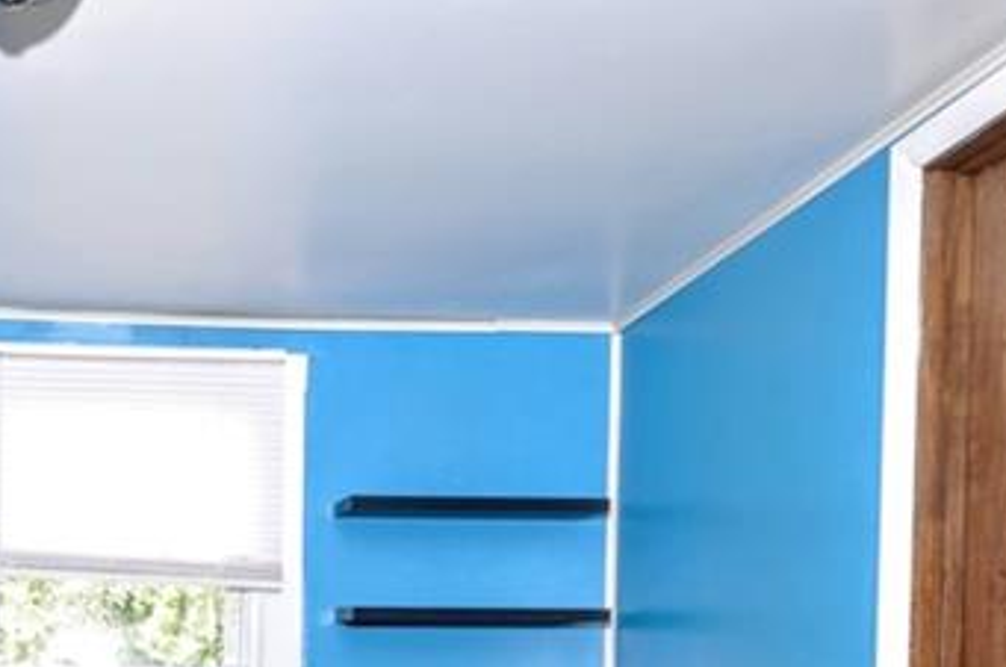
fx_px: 1255
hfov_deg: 41.2
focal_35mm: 45
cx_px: 153
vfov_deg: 27.0
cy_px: 757
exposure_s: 1/60
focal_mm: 10
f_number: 3.5
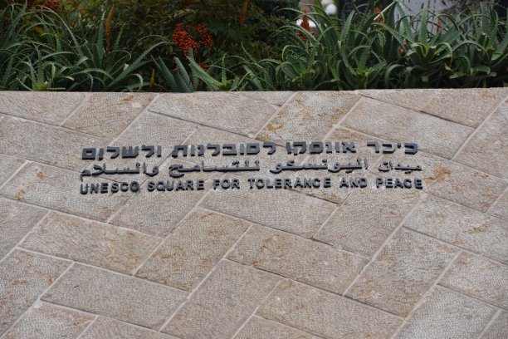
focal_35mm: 165
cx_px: 254
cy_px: 170
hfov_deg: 12.5
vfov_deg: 8.3
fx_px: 2328
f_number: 8
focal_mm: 110
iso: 450
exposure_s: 1/500
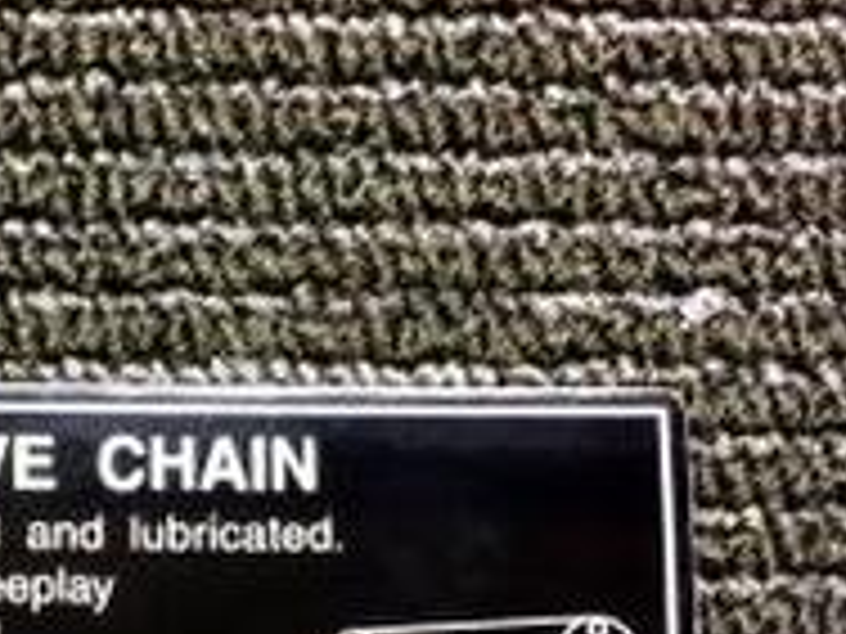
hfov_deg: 25.1
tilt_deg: -82.9
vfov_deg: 19.5
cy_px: 576
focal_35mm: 74
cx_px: 4
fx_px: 1809
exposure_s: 1/33
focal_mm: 4.15
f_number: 2.2
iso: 250
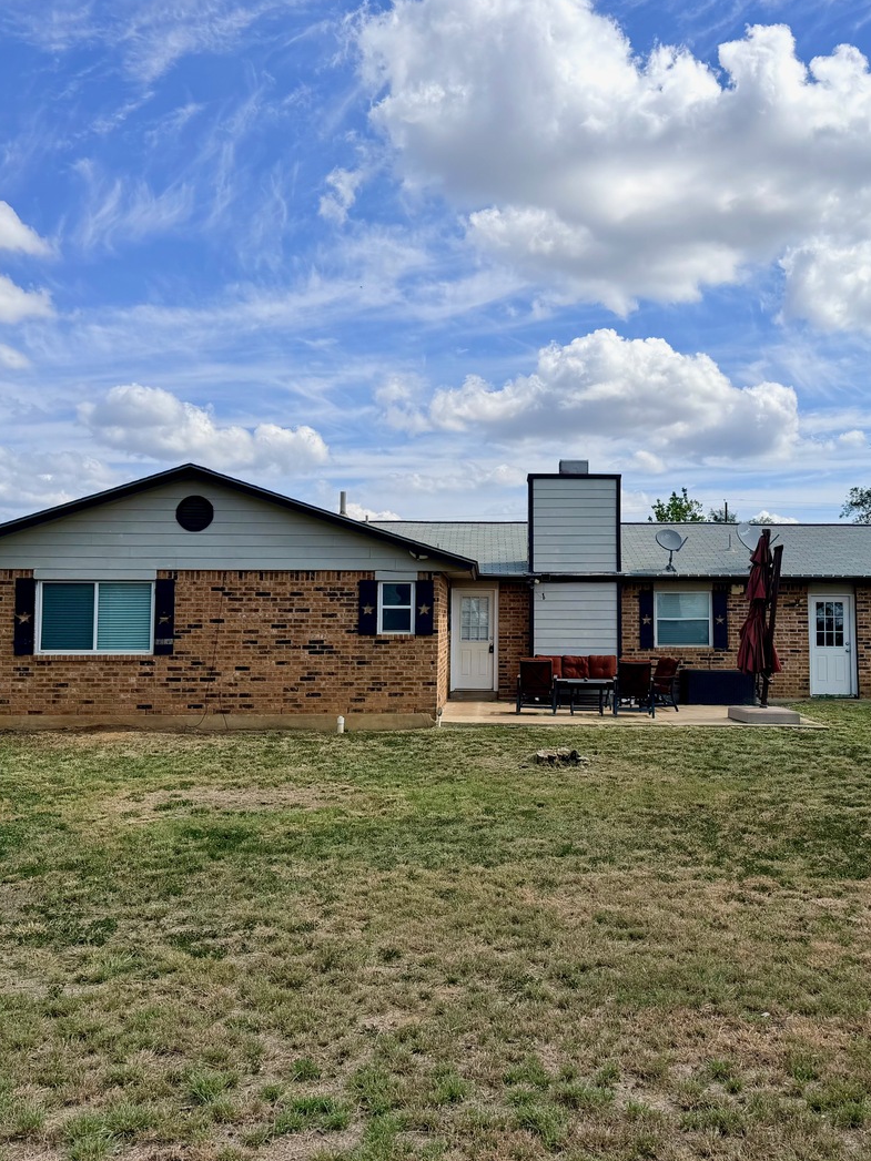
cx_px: 519
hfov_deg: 42.7
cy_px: 569
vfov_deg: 55.4
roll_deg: +0.6
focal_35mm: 33
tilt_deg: +3.4
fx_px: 1107
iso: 80
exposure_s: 1/7353
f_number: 1.78
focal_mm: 6.76
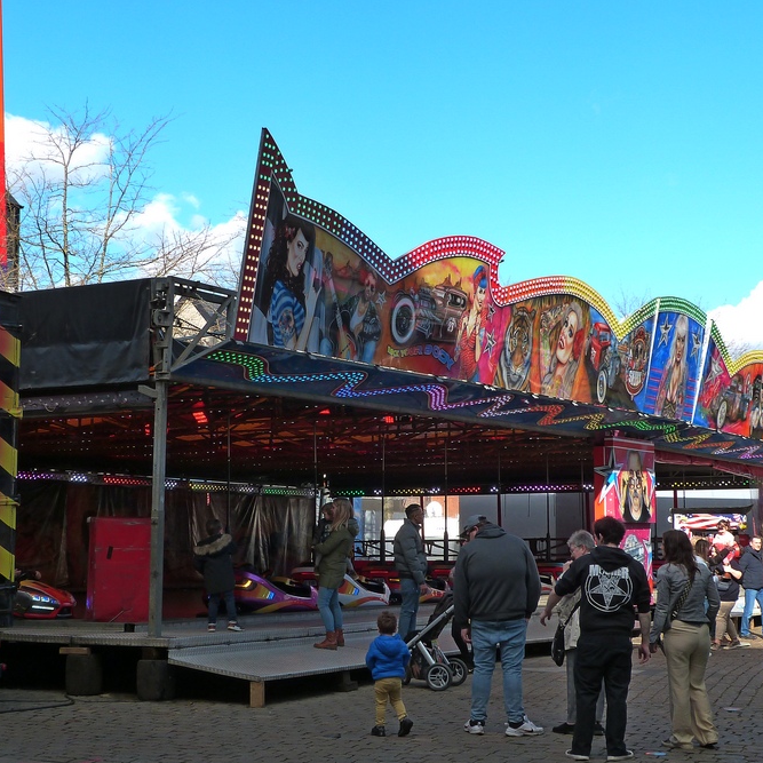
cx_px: 357
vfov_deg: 28.2
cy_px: 386
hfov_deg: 28.2
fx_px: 1521
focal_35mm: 61
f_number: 5
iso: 160
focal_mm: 8.3
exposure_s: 1/200
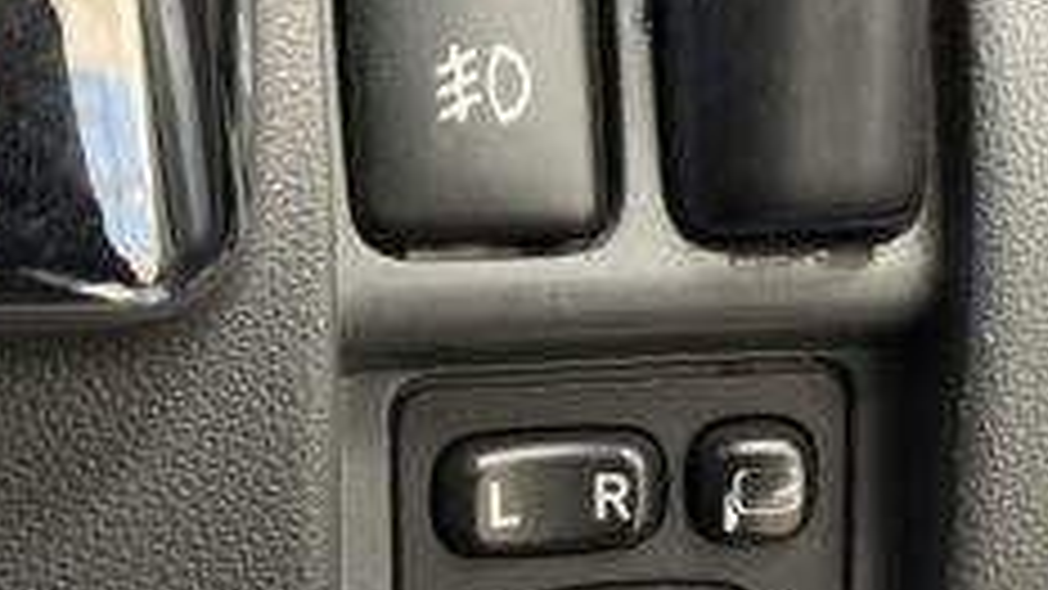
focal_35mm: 85
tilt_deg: -27.8
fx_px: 2362
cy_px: 354
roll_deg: -3.4
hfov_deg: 24.9
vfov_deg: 14.2
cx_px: 720
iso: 400
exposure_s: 1/20
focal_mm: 5.96
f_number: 1.6
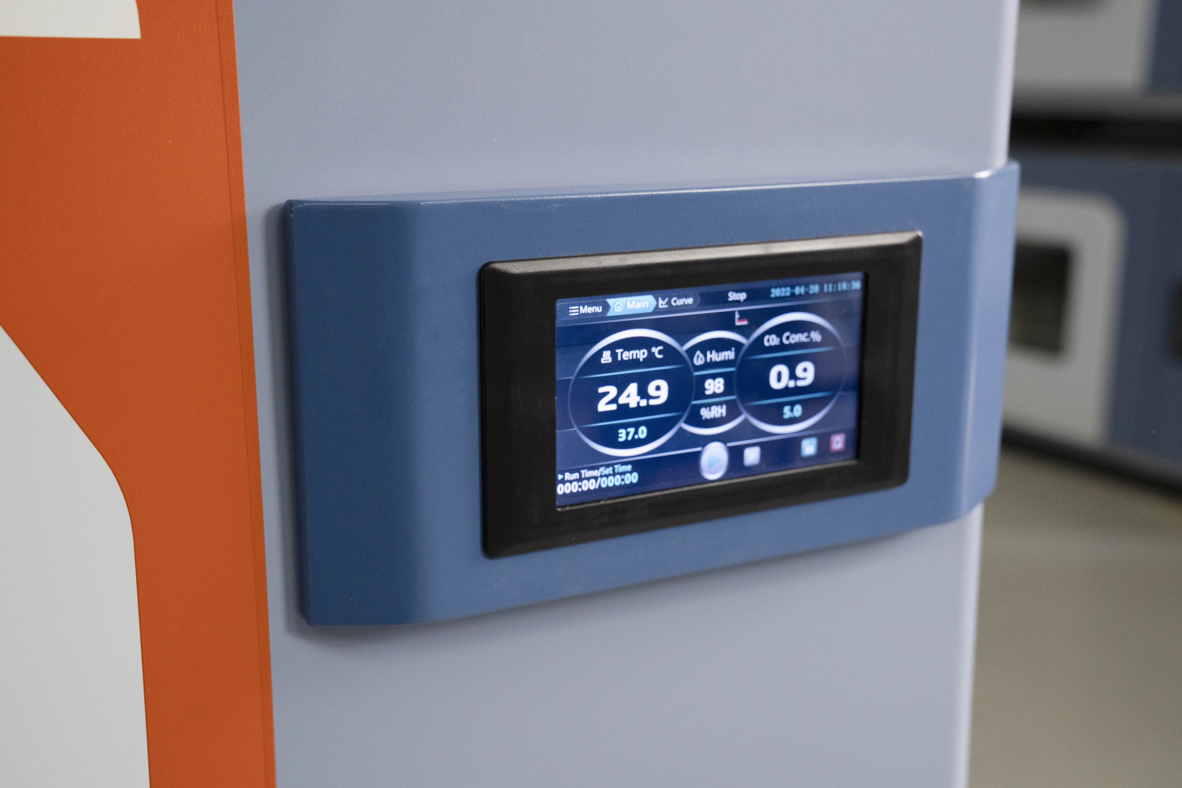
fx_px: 1412
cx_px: 591
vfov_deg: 31.2
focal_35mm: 43
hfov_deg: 45.4
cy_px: 394
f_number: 5.6
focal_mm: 43
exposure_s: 1/100
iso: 2500
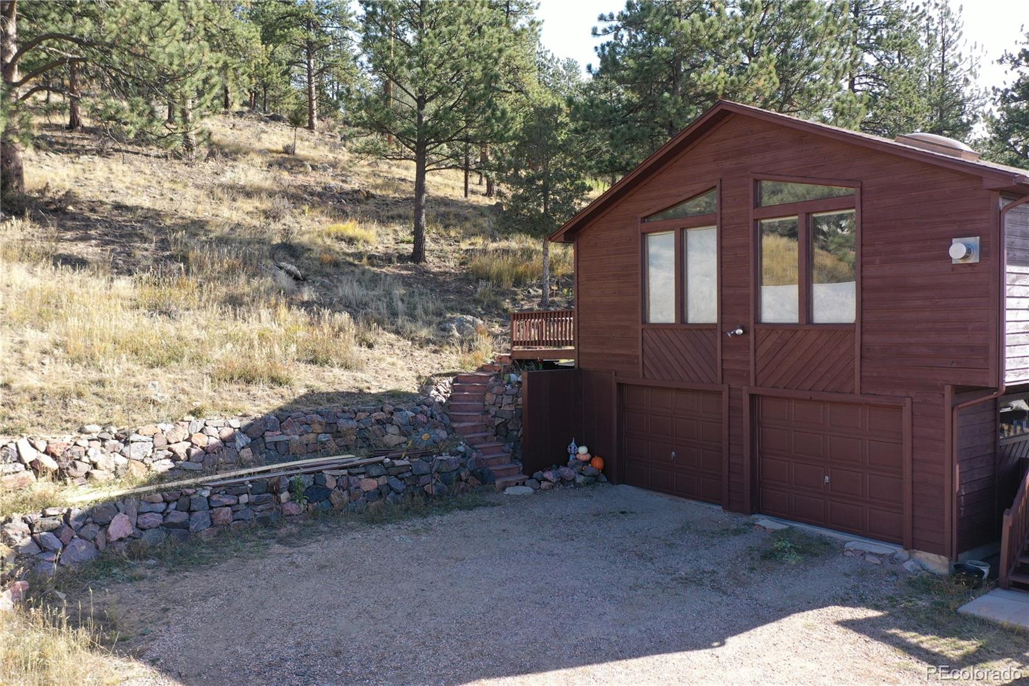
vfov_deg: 46.4
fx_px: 800
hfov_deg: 65.5
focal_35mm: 28
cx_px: 514
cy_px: 343
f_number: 4.5
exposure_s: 1/160
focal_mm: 10.26
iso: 100
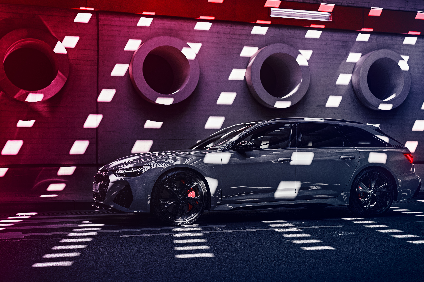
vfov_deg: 25.1
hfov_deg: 36.9
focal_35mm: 54
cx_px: 226
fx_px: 636
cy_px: 146
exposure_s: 1/320
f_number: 4
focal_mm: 50
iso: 500
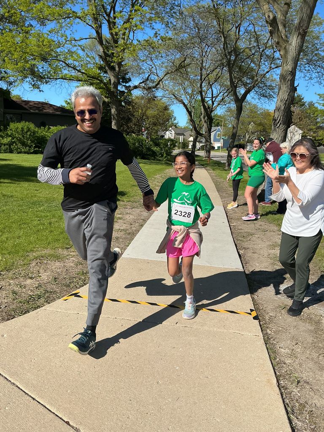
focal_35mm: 29
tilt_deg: -12.1
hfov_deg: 48.2
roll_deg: -3.4
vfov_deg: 61.7
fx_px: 362
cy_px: 216
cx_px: 162
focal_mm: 3
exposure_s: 1/2058
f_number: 1.8
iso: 25
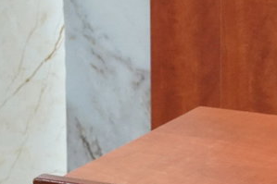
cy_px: 326
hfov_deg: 6.5
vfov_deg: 4.5
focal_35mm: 302
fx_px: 2325
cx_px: 630
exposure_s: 1/200
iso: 2000
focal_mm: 43
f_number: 5.6
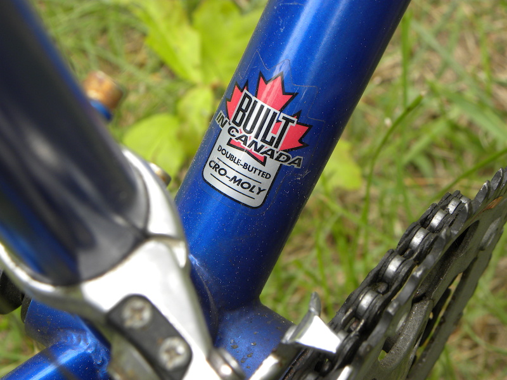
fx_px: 1889
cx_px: 254
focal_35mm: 129
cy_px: 190
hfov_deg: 15.3
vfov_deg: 11.5
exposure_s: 1/71.3
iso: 71
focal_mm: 23
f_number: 4.5
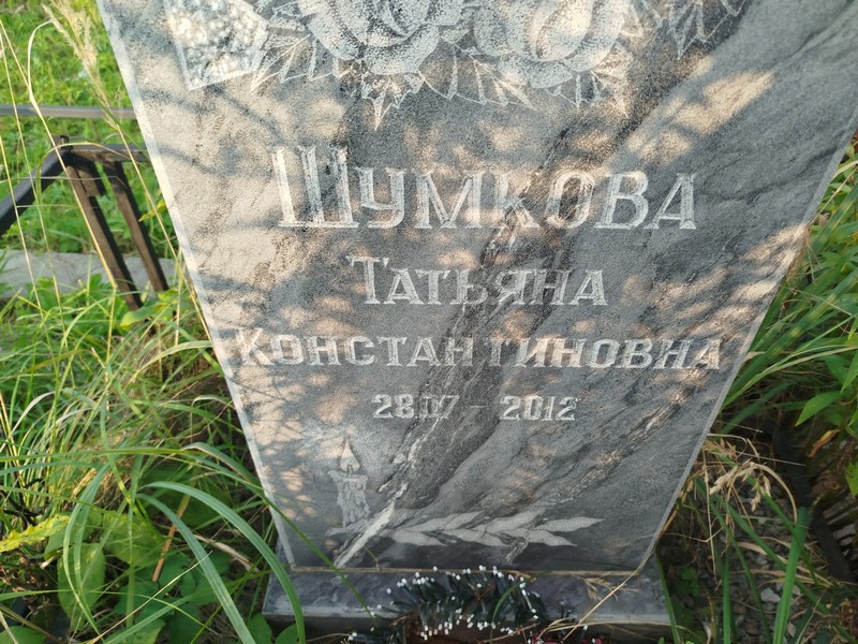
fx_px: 595
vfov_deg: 56.8
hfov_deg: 71.6
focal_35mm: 24
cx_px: 429
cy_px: 322
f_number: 1.7
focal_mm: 5.31
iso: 50
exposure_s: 1/114
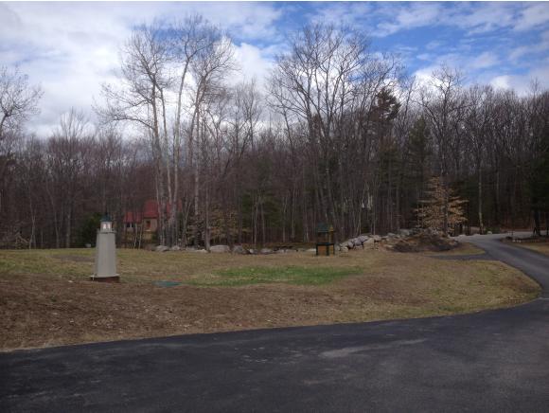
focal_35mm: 35
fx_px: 556
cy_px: 206
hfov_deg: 52.6
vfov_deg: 40.8
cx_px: 274
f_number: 2.4
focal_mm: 4.28
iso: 50
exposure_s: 1/1783
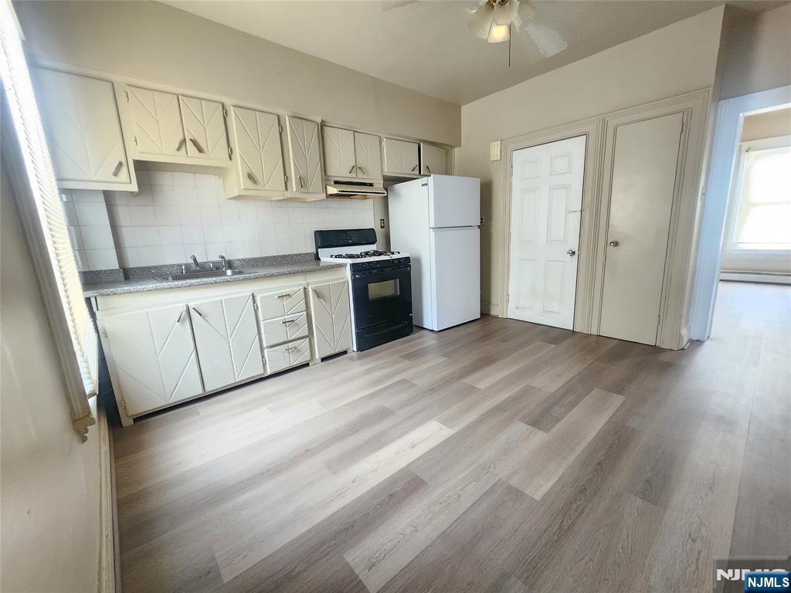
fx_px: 297
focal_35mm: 13
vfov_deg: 89.9
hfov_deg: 106.2
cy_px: 296
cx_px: 396
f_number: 2.2
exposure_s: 1/24
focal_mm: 2.2
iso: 800
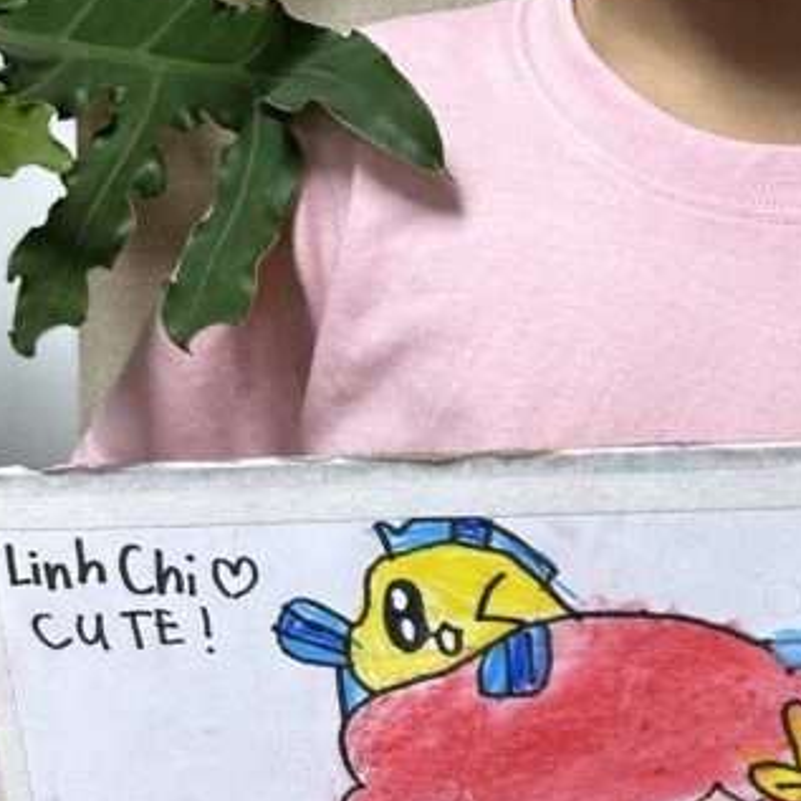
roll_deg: -3.9
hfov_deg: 24.8
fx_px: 1754
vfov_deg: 25.6
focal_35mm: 67
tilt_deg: -7.4
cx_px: 753
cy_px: 296
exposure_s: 1/100
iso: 125
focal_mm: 6.86
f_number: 1.78
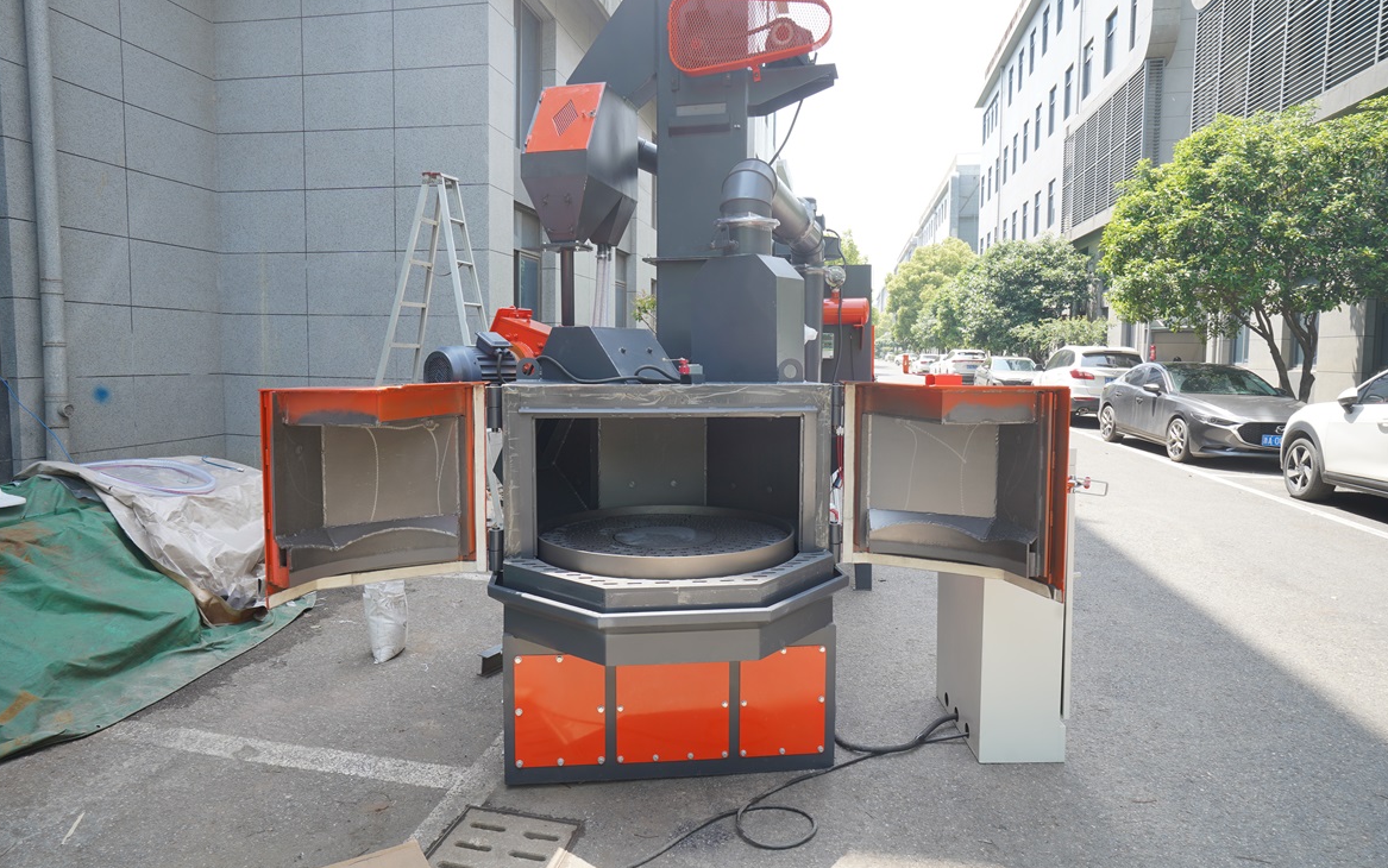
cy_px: 415
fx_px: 832
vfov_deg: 55.1
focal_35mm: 22
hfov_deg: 79.6
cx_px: 682
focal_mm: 21
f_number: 8
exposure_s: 1/45
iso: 100
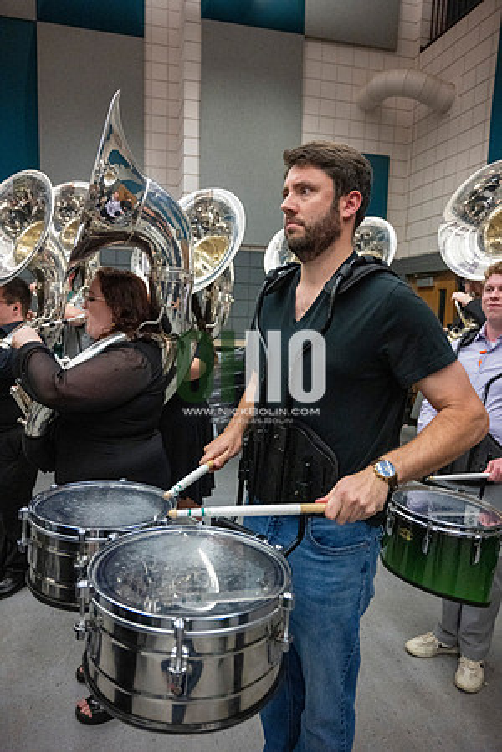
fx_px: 502
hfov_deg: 53.1
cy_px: 376
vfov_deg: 73.7
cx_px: 251
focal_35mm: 24
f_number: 4
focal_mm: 24
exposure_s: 1/500
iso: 10000
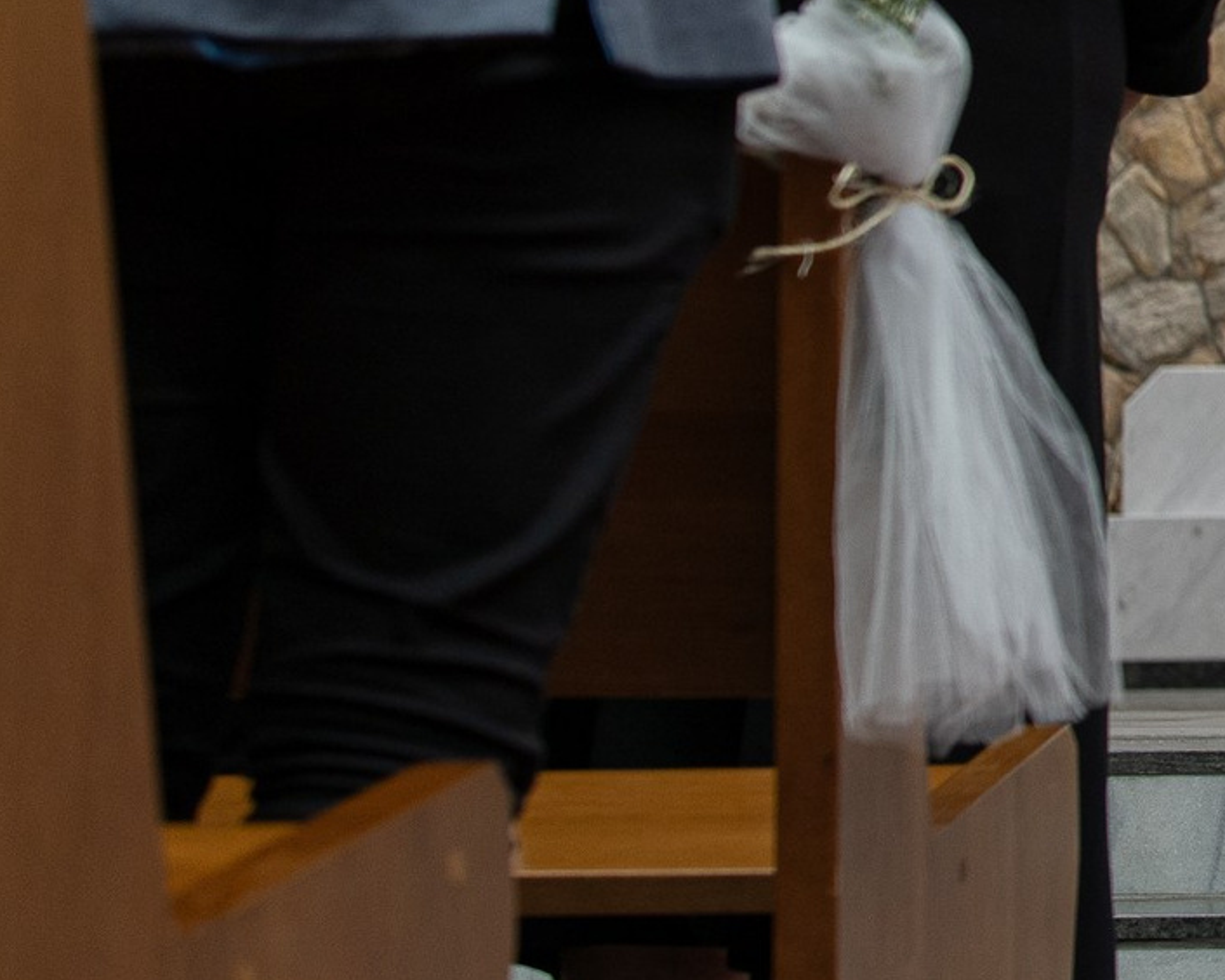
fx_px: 5003
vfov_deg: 11.1
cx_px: 2215
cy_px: -10
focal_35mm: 138
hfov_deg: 12.7
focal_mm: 27
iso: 250
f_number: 2
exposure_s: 1/160
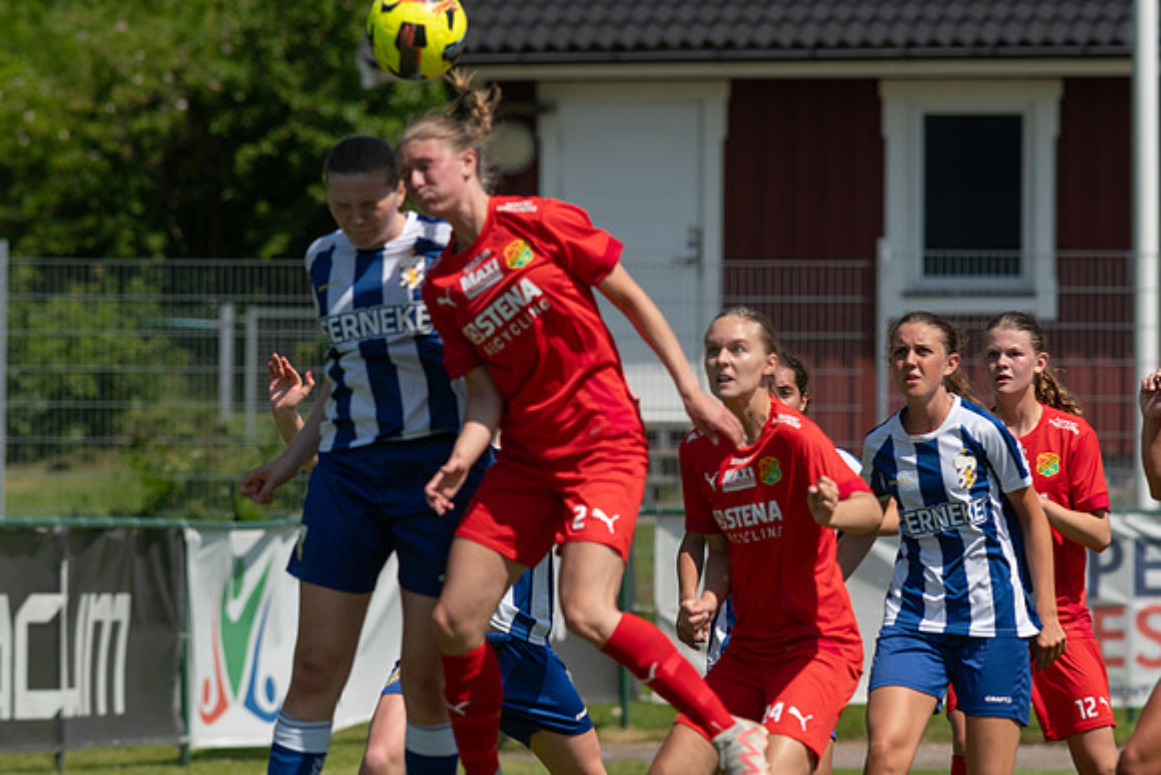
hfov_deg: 4.6
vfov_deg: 3.1
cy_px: 388
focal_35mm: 450
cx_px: 580
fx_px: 14515
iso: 200
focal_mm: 300
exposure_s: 1/1250
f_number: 6.3
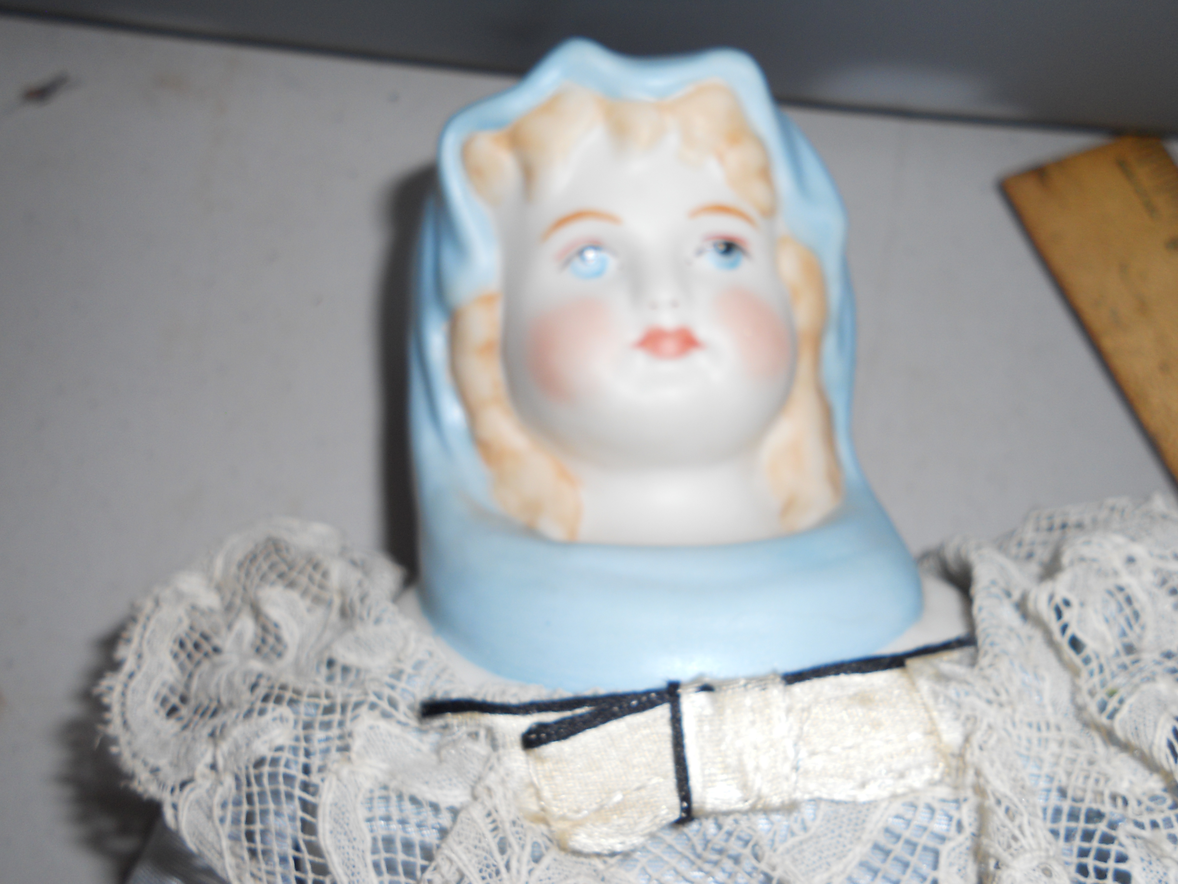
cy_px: 442
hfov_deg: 56.8
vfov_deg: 44.2
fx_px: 1089
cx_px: 589
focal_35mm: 32
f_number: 8.8
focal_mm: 5.8
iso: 80
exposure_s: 1/25
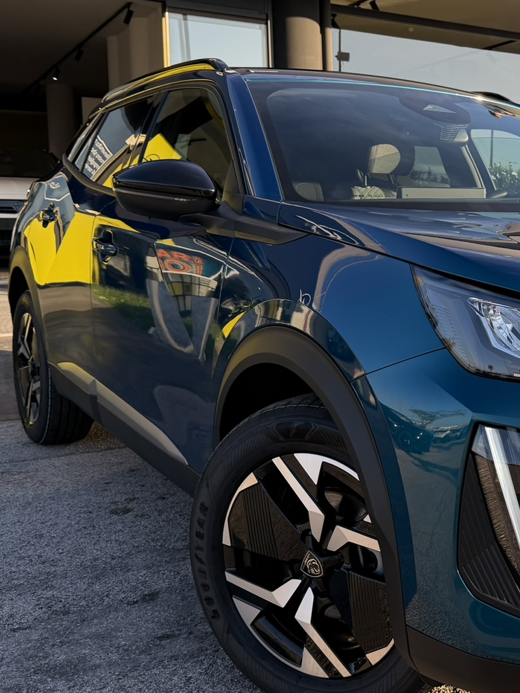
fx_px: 901
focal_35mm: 45
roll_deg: +0.8
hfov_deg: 29.9
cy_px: 331
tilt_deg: -7.0
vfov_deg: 42.1
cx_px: 526
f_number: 1.78
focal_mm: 6.76
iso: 100
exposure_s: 1/1060
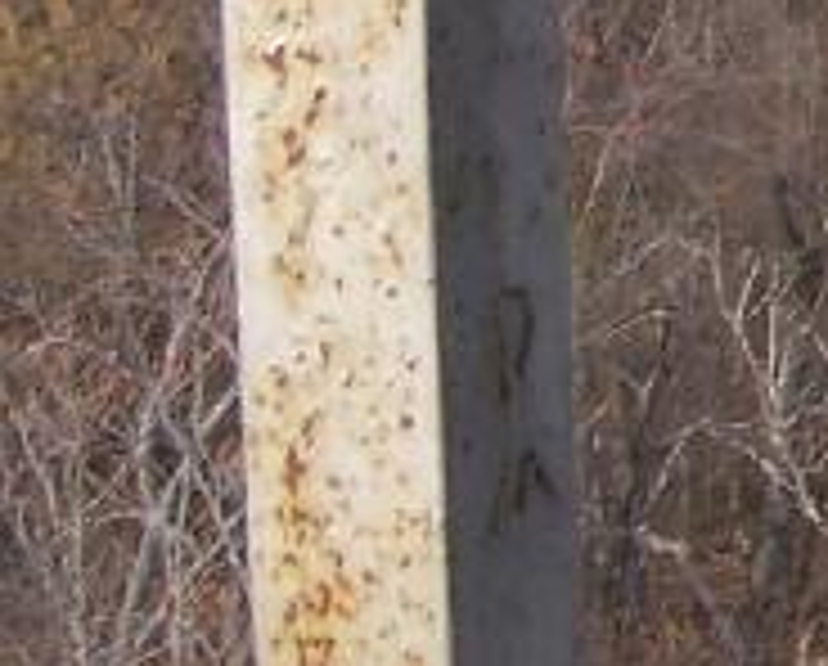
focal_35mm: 206
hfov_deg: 9.0
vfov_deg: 7.4
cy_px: -441
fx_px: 5059
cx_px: 1436
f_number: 2.8
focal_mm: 6.3
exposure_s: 1/320
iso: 80
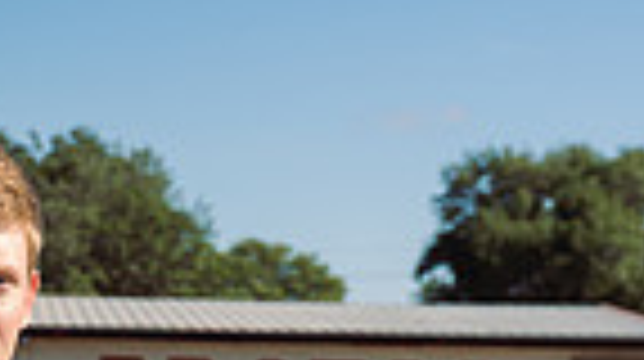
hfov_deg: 12.7
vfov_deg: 6.7
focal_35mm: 168
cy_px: 990
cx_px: -5
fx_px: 2865
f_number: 5.6
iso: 50
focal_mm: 51
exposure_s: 1/250
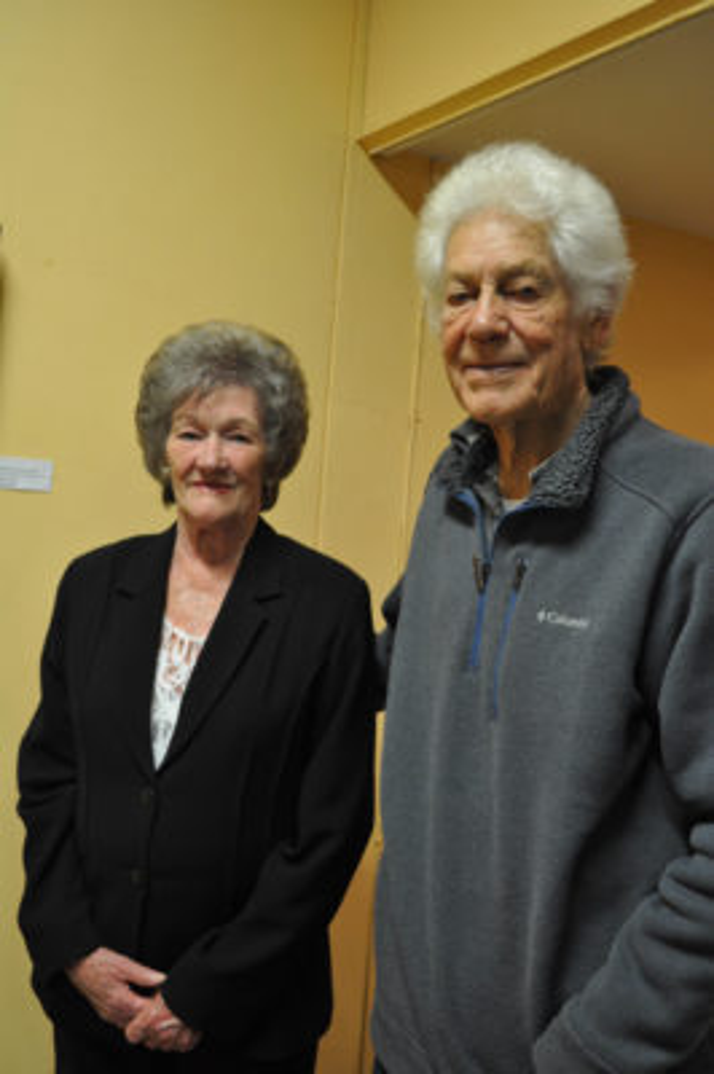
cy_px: 537
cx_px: 357
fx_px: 1073
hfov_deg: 36.8
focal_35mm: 36
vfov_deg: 53.2
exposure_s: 1/30
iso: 900
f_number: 4
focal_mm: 24
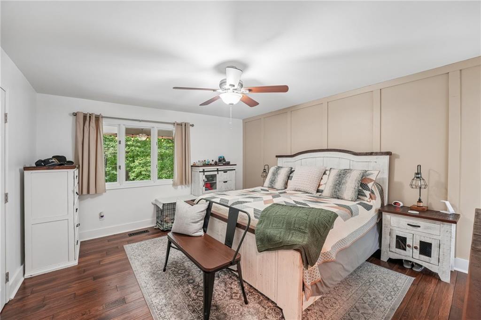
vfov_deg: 81.1
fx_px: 187
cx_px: 240
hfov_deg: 104.3
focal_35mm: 14
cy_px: 160
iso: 320
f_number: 8
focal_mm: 14
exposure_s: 1/2.5
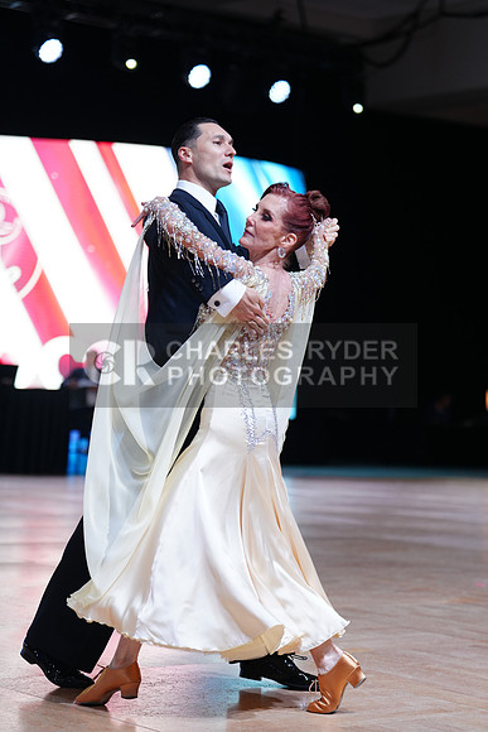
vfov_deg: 23.1
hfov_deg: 15.5
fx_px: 1788
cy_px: 366
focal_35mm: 88
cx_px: 244
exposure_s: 1/500
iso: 640
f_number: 2.8
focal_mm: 88
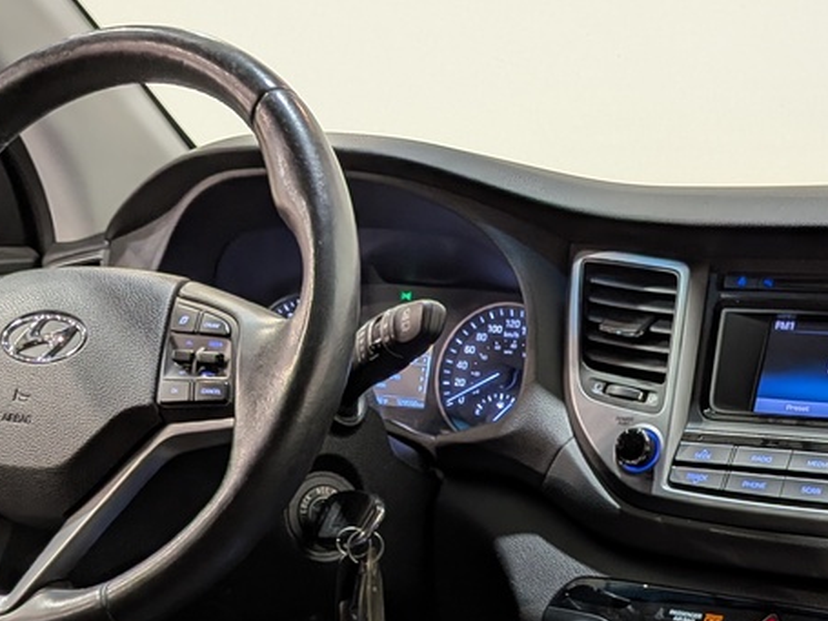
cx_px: 586
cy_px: 626
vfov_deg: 25.6
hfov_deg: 35.0
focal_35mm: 54
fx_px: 1291
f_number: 1.7
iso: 40
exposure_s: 1/24
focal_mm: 4.53
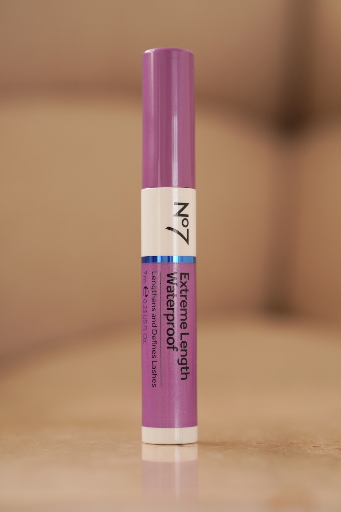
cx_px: 170
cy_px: 256
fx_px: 1066
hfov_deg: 18.2
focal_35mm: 75
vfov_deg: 27.0
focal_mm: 50
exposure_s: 1/20
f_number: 2.5
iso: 250
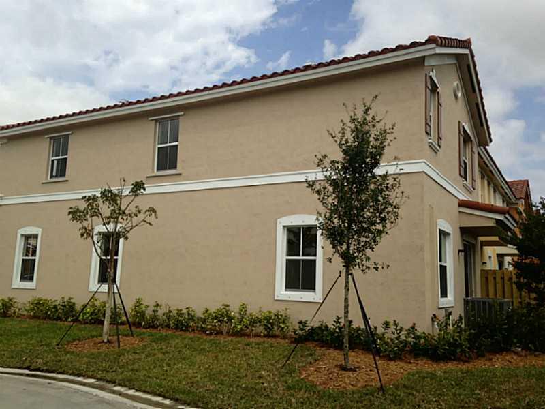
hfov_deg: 55.4
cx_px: 272
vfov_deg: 42.9
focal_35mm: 33
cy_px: 204
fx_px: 520
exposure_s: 1/2358
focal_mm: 4.13
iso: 50
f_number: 2.4
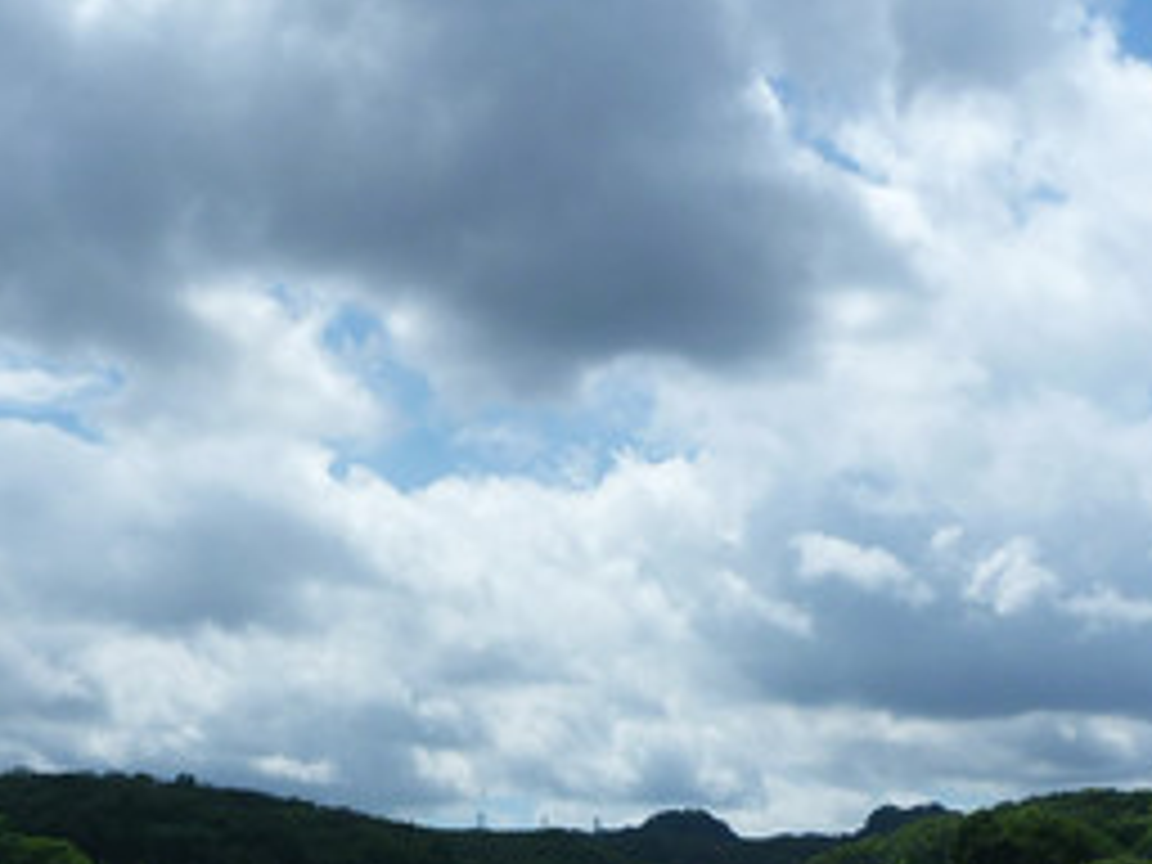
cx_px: 536
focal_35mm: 70
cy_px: 860
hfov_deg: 27.8
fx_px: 2330
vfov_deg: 20.4
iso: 100
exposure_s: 1/250
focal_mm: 4.9
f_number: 10
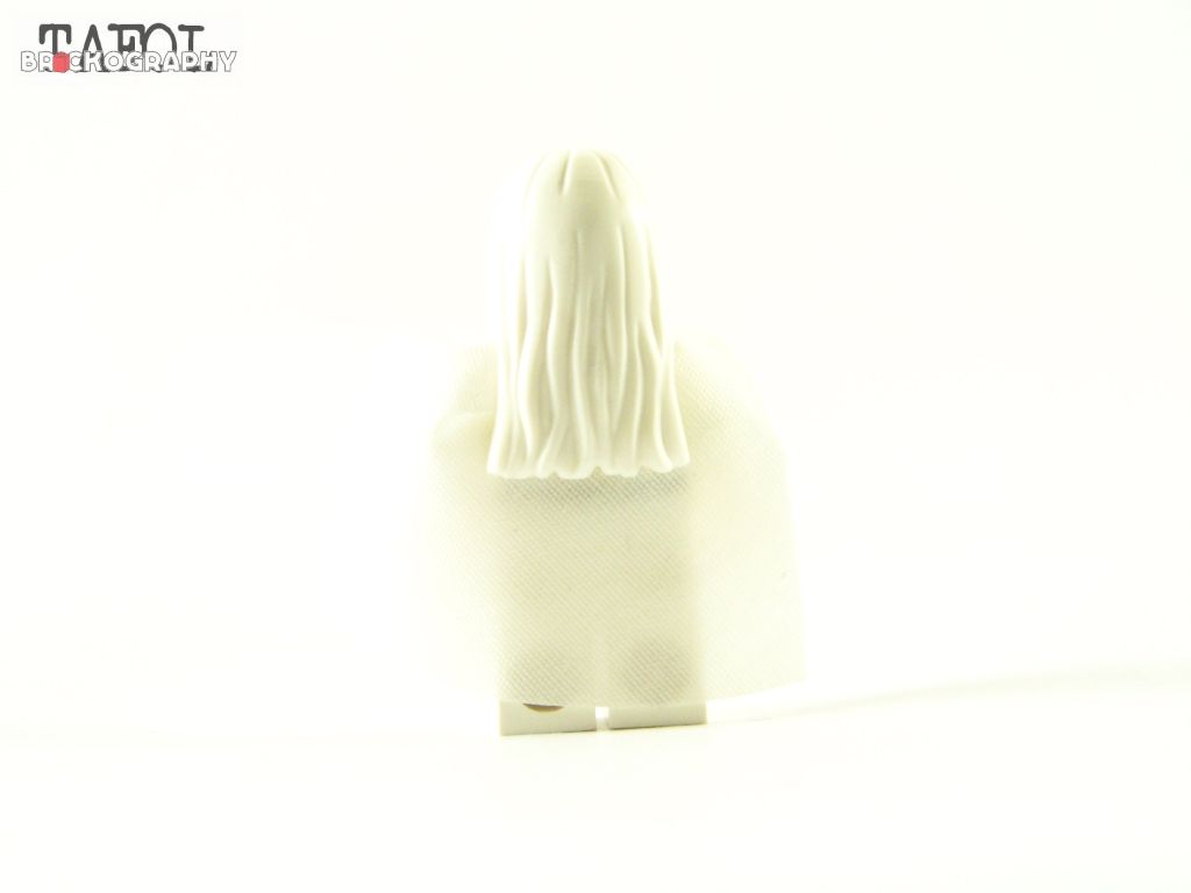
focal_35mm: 117
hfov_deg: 16.8
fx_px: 4026
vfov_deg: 12.7
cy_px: 446
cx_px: 596
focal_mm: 19.4
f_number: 3.6
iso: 400
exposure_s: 1/60
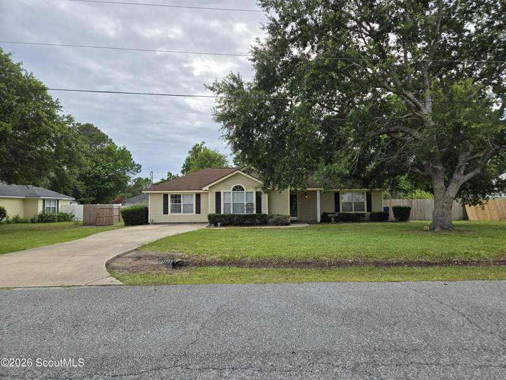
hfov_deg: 73.9
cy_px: 190
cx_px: 253
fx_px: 336
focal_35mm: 23
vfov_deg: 58.9
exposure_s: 1/1686
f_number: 1.8
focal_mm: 5.4
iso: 25
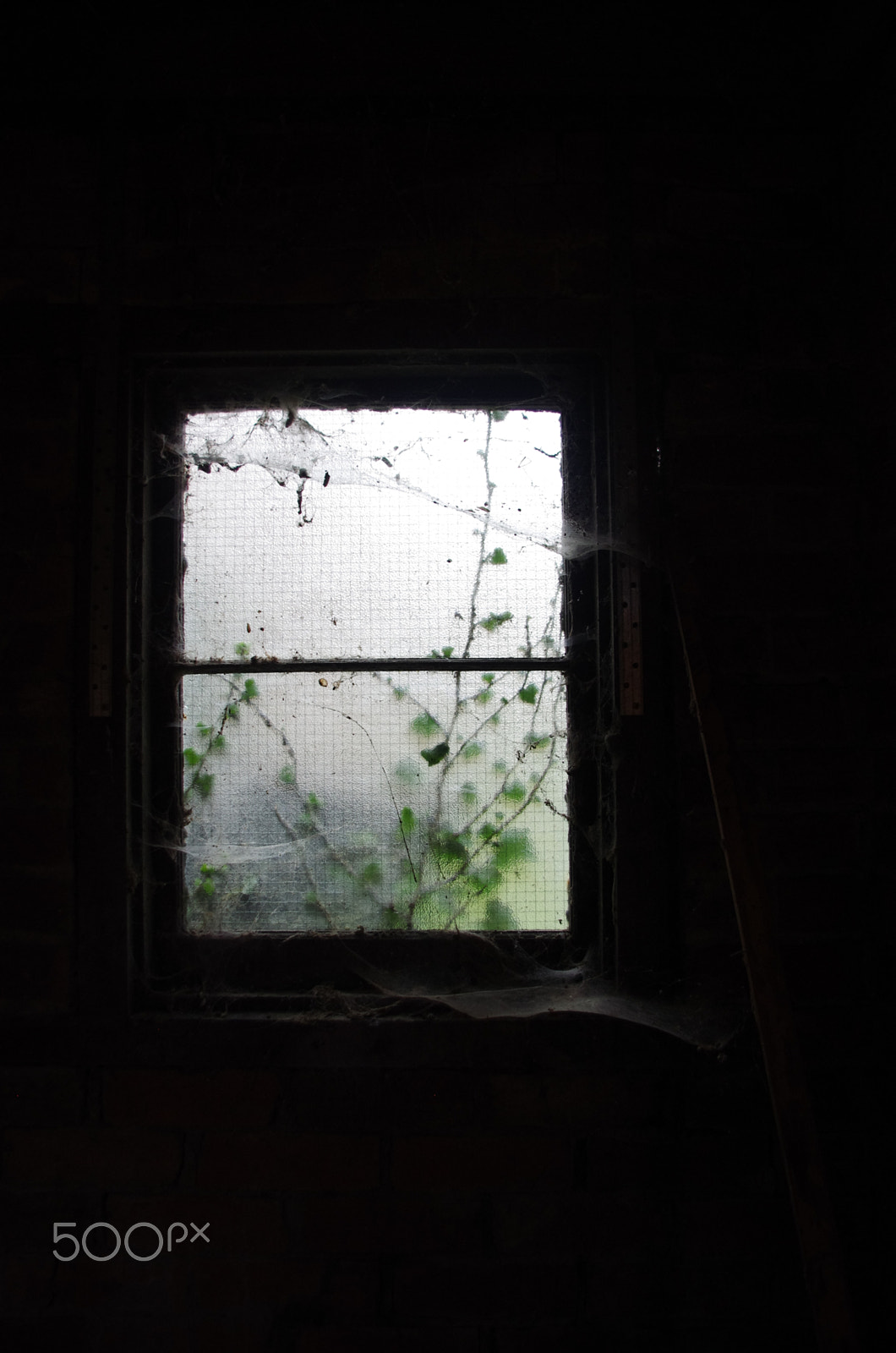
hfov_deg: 47.7
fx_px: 1012
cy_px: 676
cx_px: 448
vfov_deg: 67.5
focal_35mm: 27
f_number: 3.5
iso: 800
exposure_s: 1/400
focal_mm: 18
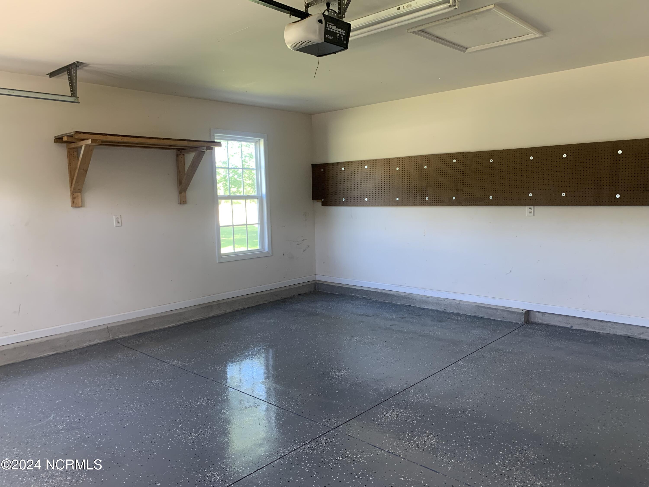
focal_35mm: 26
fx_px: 487
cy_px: 244
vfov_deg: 53.1
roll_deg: +1.9
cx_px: 324
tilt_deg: -7.3
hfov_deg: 67.3
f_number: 1.8
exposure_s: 1/60
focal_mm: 4.25
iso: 160
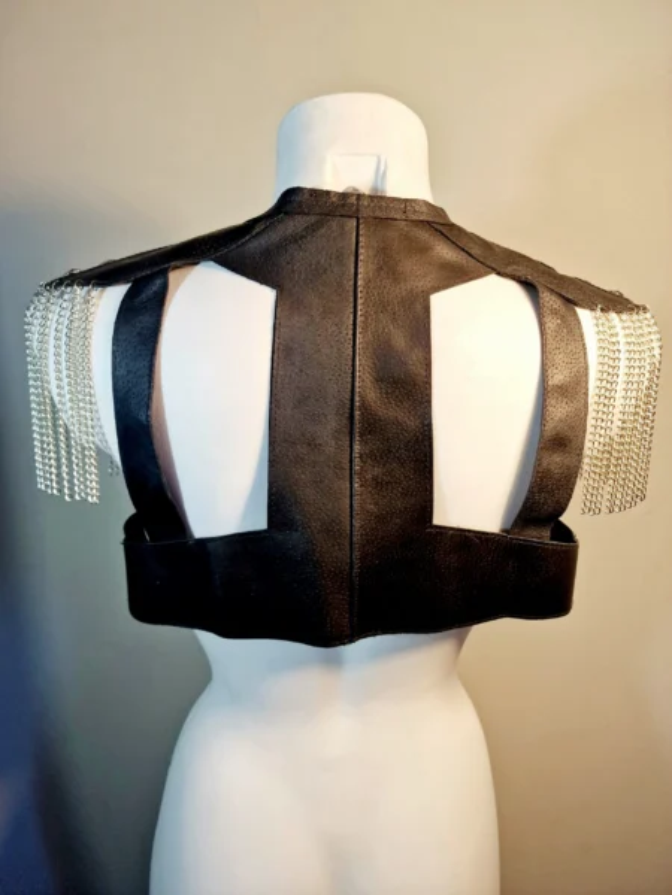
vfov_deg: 73.9
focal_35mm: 23
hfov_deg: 58.9
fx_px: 595
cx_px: 336
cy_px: 448
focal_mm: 6.4
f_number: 1.8
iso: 100
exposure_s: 1/182
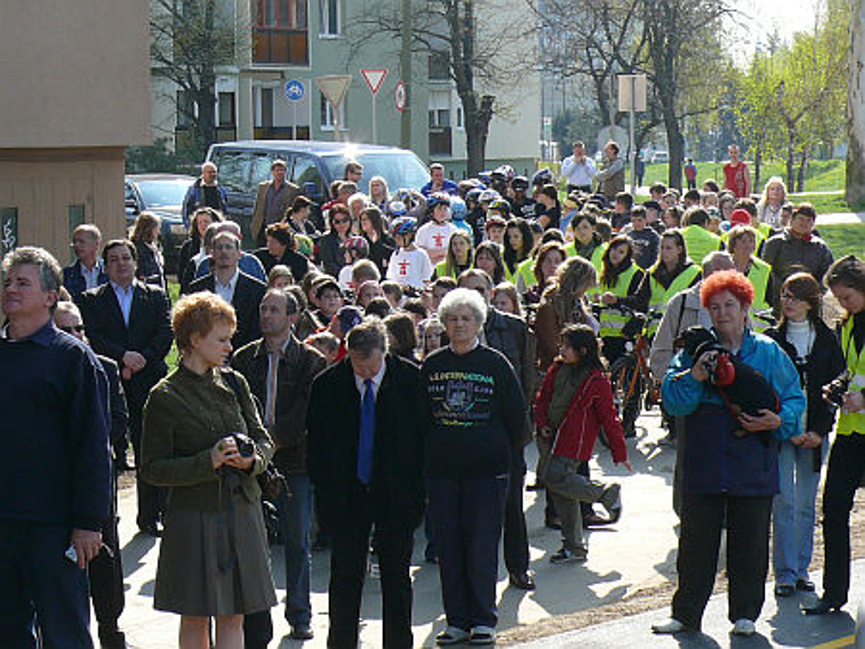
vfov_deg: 12.8
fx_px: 2900
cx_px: 432
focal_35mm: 116
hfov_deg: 17.0
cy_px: 324
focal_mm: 14.3
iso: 100
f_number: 5.6
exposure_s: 1/200
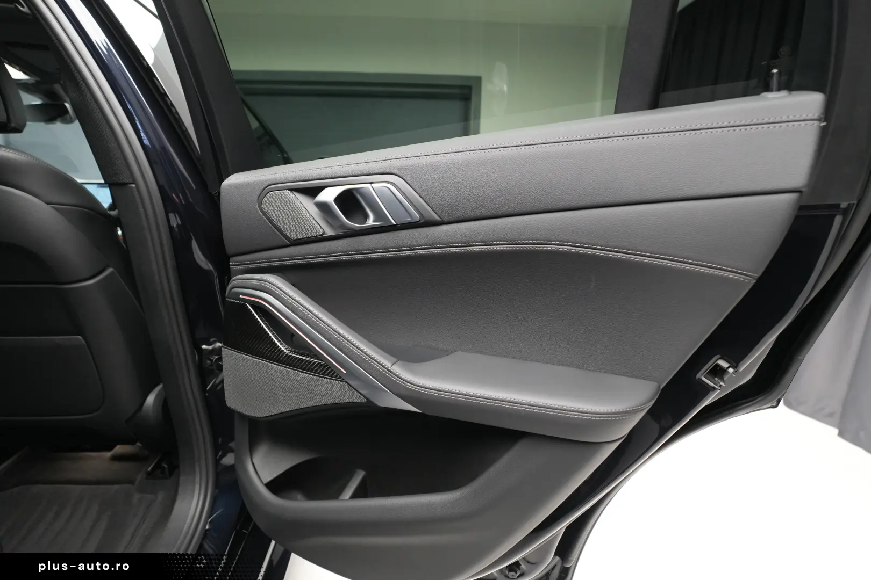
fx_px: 421
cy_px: 290
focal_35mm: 17
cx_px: 436
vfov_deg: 69.2
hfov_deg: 91.9
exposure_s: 1/100
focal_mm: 11.6
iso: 2000
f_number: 2.8
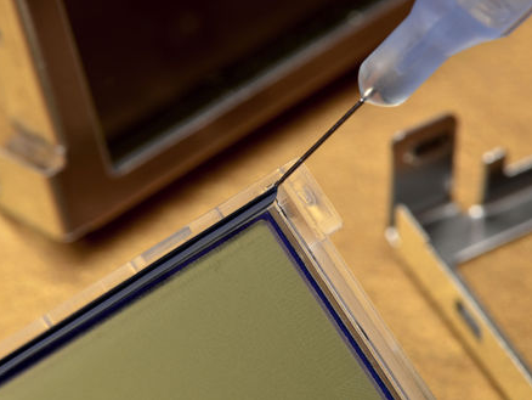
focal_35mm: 140
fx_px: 2146
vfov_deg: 10.6
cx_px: 240
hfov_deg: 14.1
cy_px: 200
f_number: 20
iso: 100
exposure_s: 1/125
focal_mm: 85
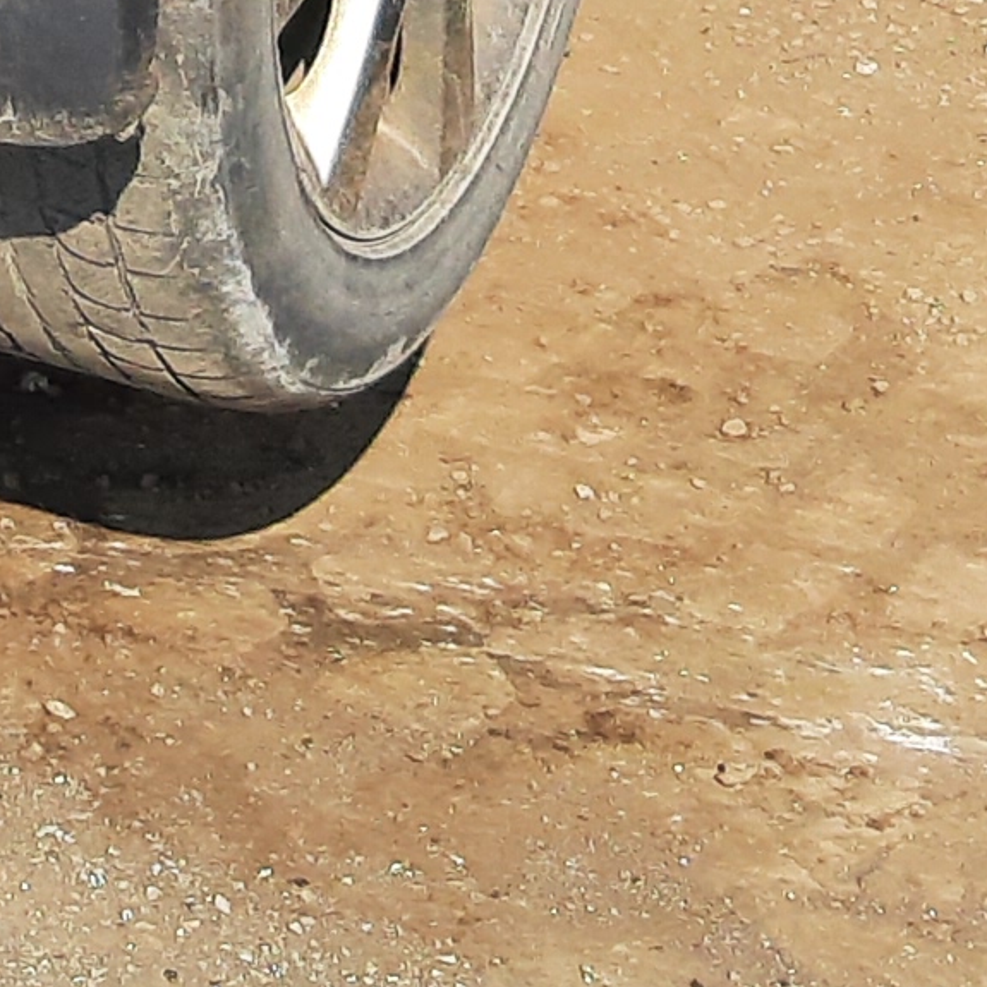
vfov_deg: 10.0
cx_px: -716
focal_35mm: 160
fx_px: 5161
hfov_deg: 10.4
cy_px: -1124
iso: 40
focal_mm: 3.92
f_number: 1.7
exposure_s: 1/1029
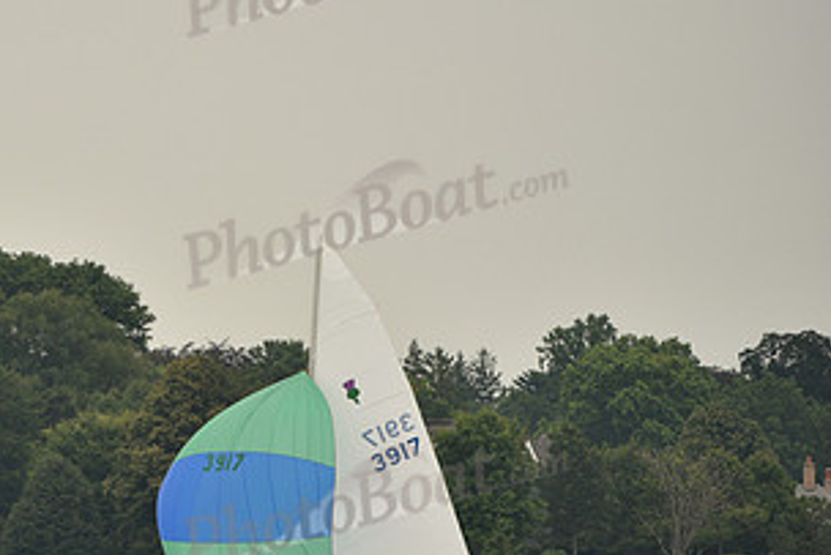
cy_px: 398
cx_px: 44
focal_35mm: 764
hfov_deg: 2.7
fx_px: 17643
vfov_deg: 1.8
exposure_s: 1/1250
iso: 320
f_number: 5
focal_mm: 400
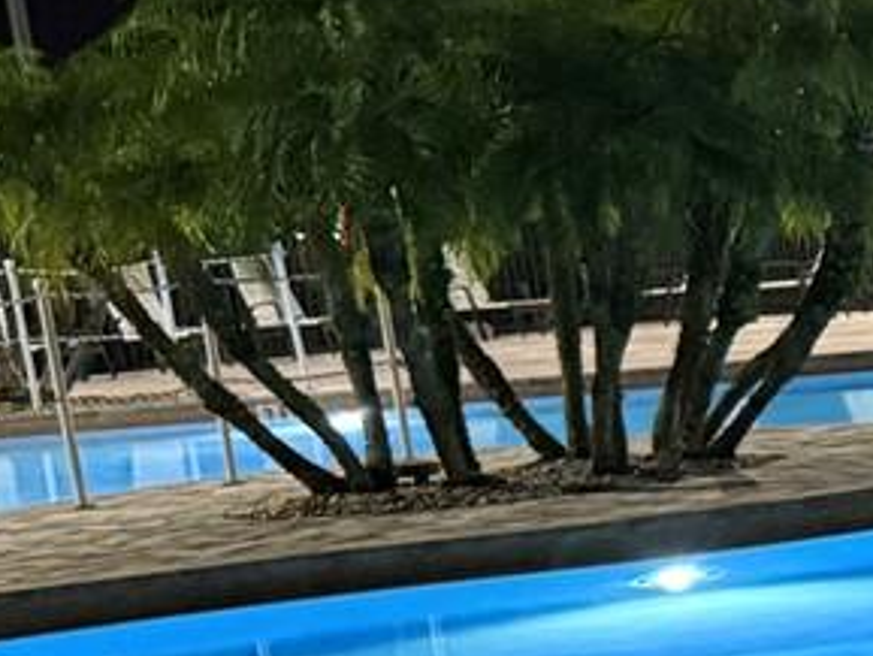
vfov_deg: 10.9
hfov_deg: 12.2
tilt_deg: -11.4
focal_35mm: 133
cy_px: 807
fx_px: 3356
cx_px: 2012
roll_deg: +3.3
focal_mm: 6.76
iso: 1000
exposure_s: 1/40
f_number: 1.78
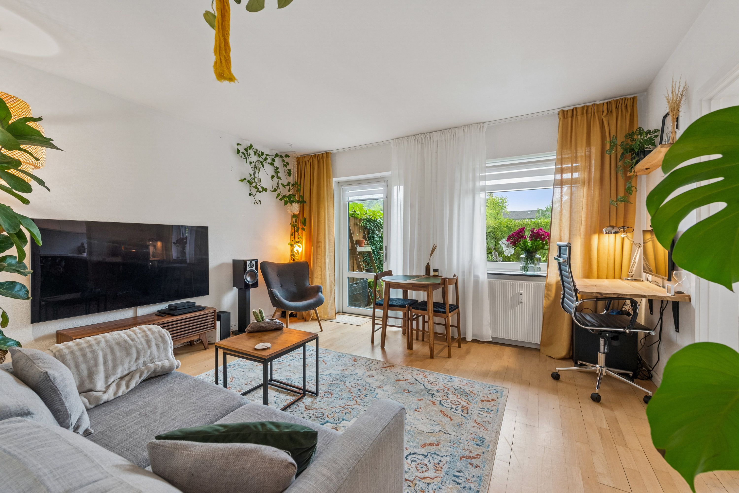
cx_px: 370
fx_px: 308
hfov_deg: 100.4
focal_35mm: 15
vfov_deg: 77.3
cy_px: 246
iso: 320
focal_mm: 15
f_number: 10
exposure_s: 1/6
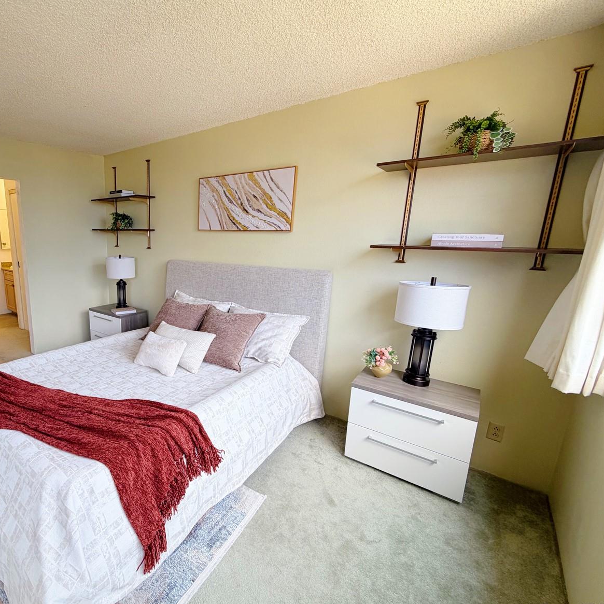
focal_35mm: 17
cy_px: 303
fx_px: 336
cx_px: 191
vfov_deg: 84.0
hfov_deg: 80.6
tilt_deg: -11.7
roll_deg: -0.3
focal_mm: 2.22
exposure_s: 1/120
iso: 80
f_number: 2.2
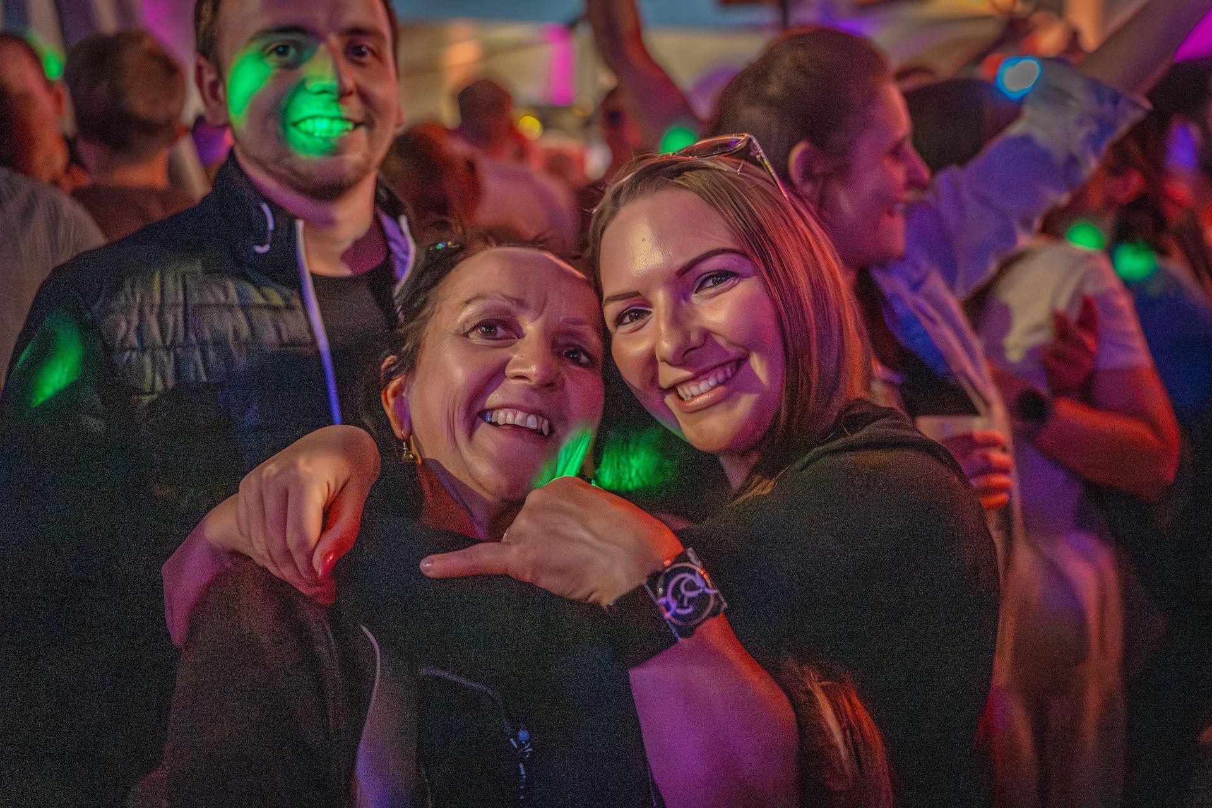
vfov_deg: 37.9
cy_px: 404
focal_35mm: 35
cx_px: 606
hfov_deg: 54.4
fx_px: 1178
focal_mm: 35
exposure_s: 1/160
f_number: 2.2
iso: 25600
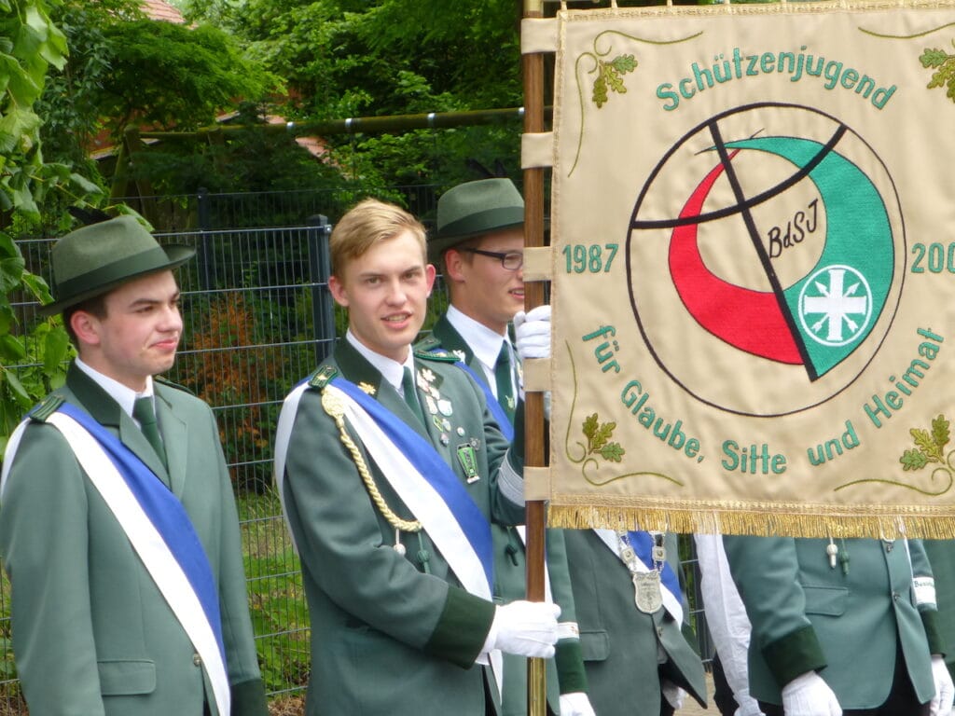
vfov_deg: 8.7
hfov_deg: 11.6
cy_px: 358
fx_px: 4690
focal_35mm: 170
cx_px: 478
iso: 100
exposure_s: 1/100
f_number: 5.4
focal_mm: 27.6
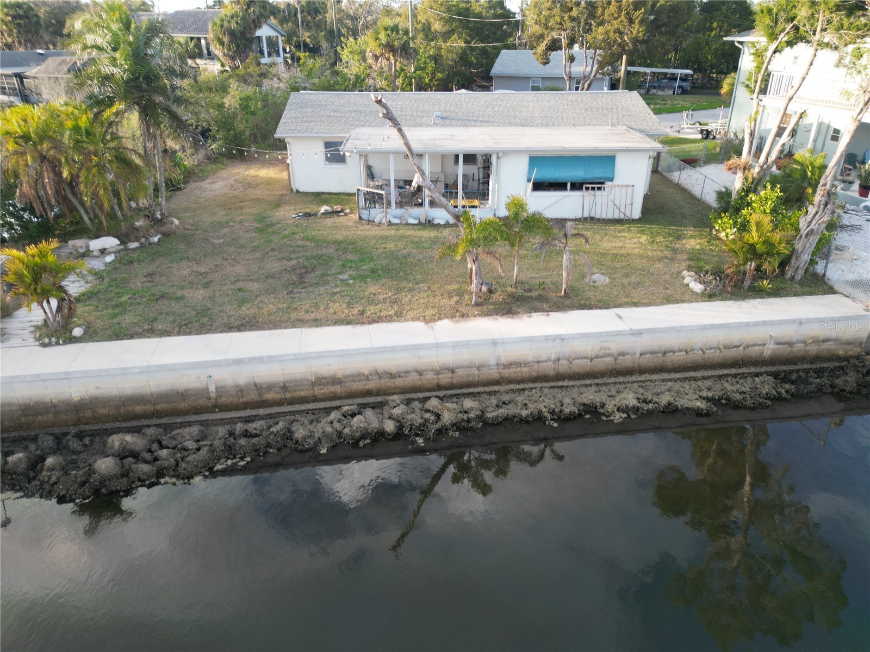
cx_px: 435
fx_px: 603
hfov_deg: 71.6
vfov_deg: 56.8
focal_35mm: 24
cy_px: 326
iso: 200
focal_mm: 6.72
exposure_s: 1/320
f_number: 1.7
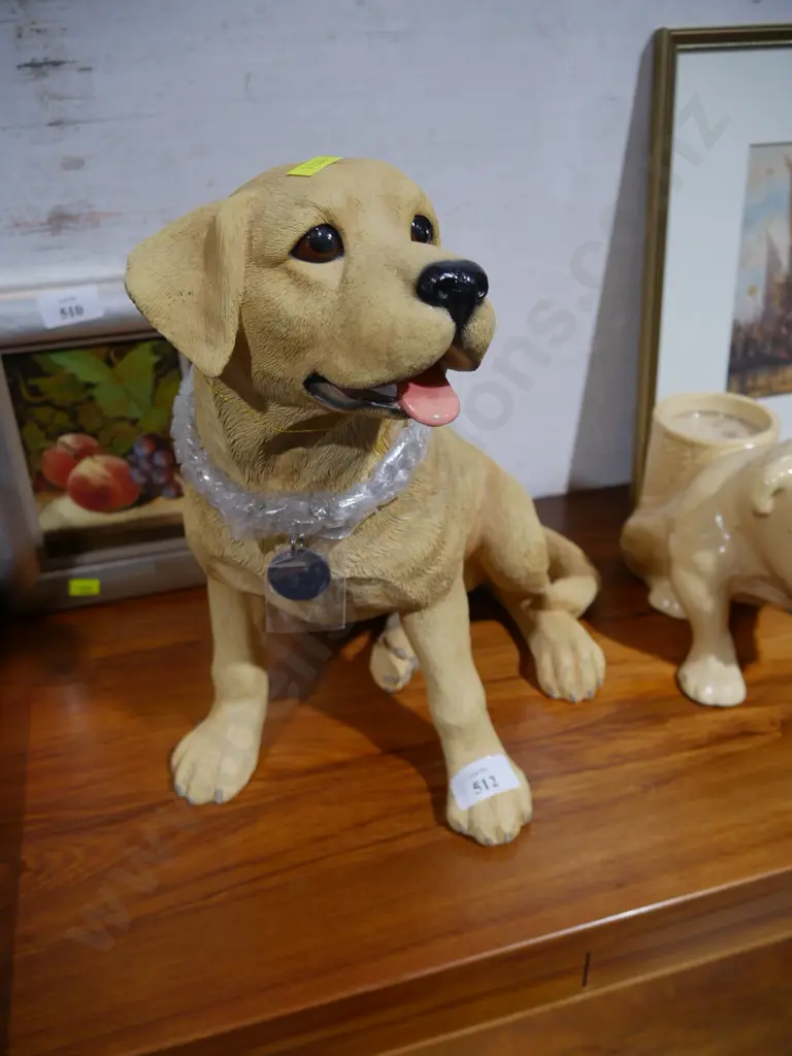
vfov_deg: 63.4
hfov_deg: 49.7
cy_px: 528
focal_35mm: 28
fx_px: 854
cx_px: 396
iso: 250
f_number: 3.5
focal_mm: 14
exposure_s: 1/60
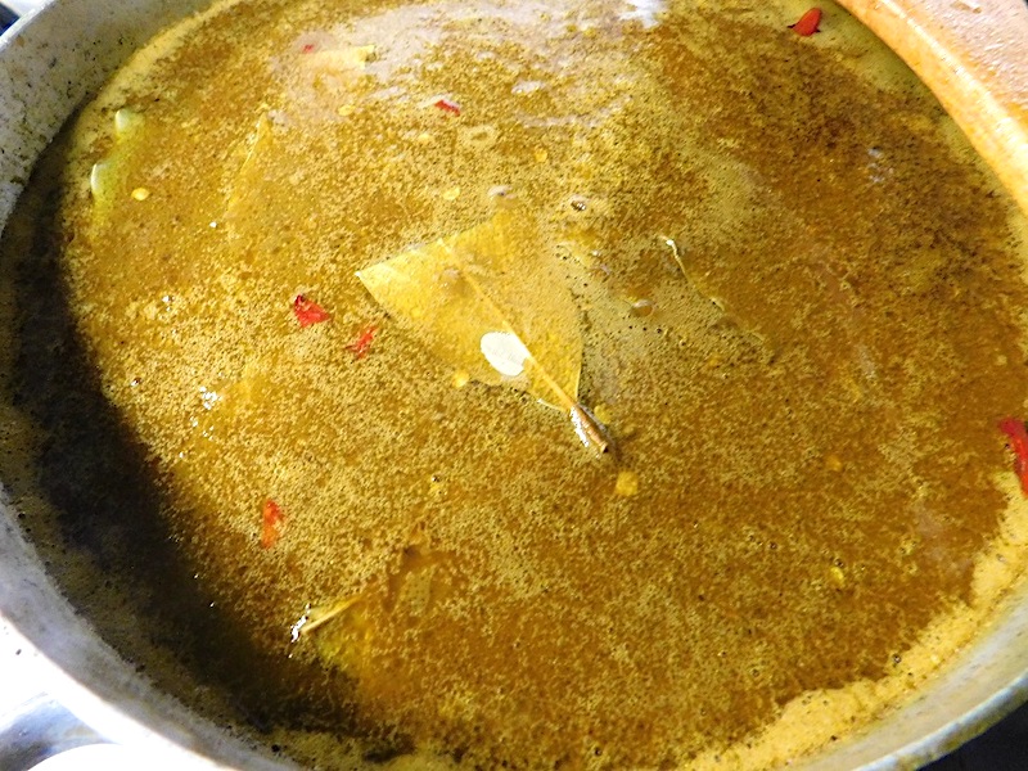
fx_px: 683
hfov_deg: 73.9
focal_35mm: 23
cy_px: 386
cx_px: 514
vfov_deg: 58.9
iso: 720
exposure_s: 1/8
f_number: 3
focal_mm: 4
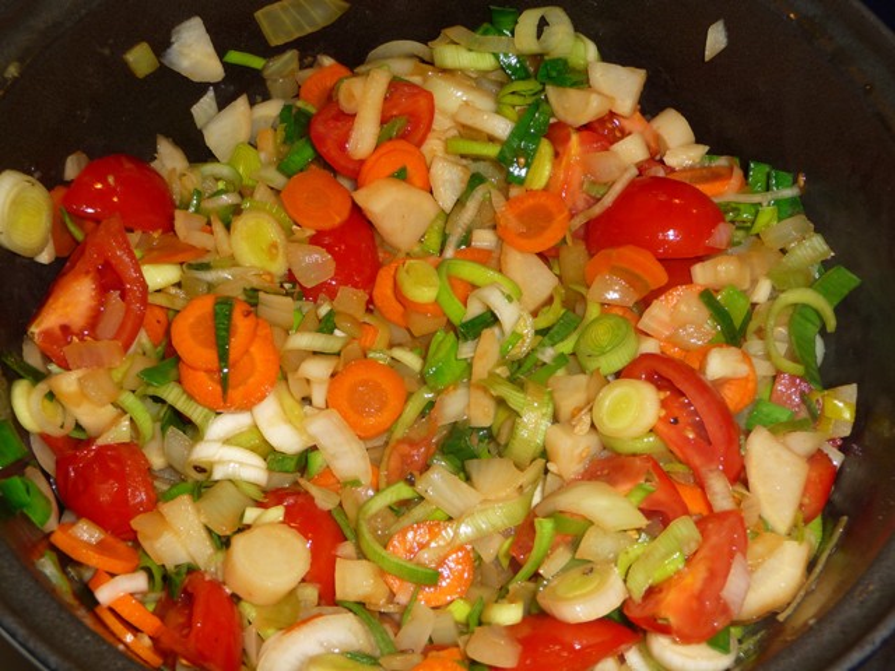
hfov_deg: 39.7
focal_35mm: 48
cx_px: 448
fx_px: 1241
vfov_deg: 30.3
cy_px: 336
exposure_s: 1/30
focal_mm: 8
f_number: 4.2
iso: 100
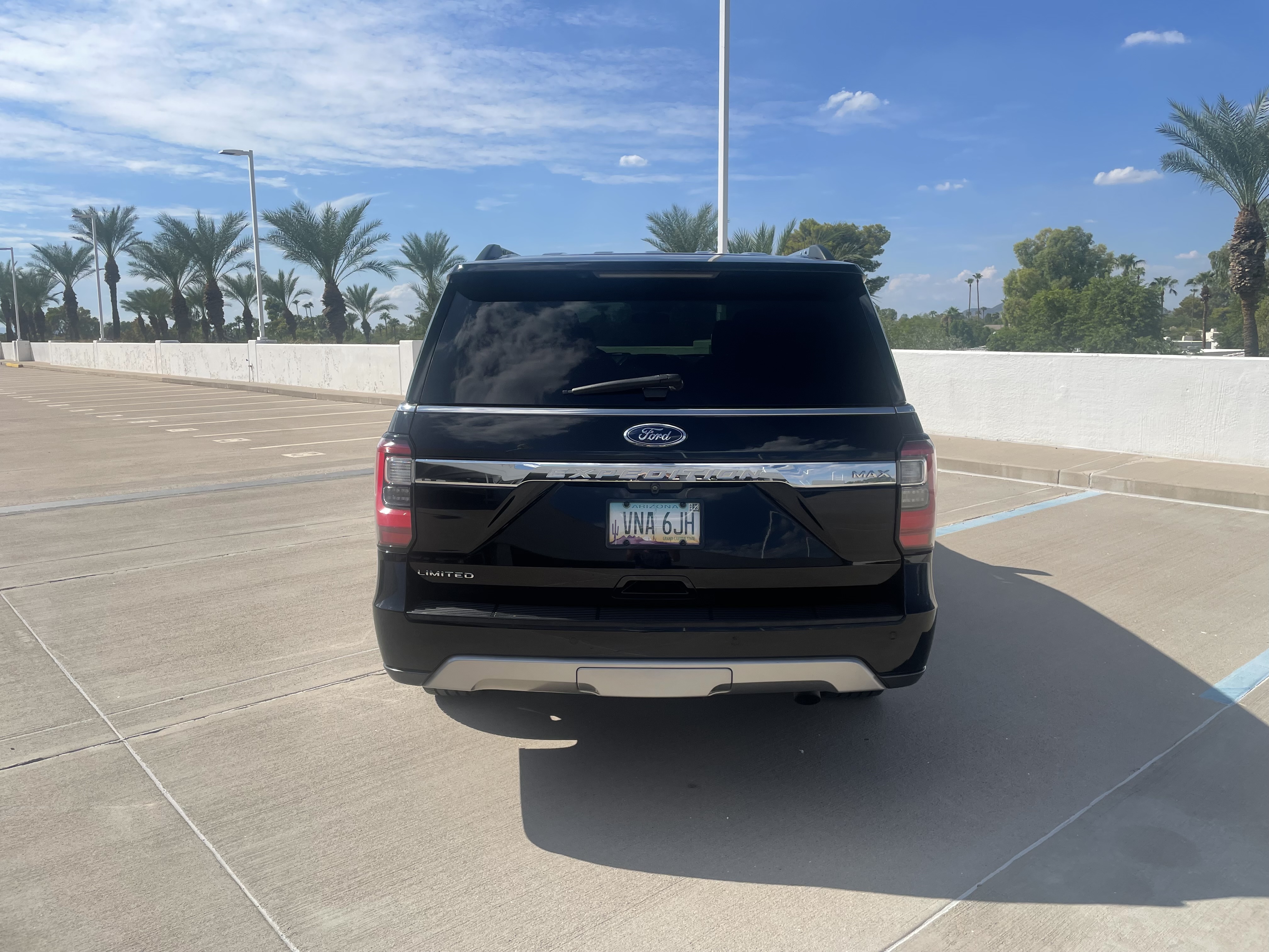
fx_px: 953
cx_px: 634
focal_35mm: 26
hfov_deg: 67.3
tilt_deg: -7.2
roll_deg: +0.3
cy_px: 476
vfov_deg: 53.1
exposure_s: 1/5291
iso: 32
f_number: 1.6
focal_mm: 4.2
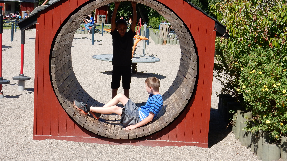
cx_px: 142
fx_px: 502
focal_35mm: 66
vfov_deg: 18.2
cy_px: 56
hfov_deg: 31.9
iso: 125
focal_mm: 10.7
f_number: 4.5
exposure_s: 1/800
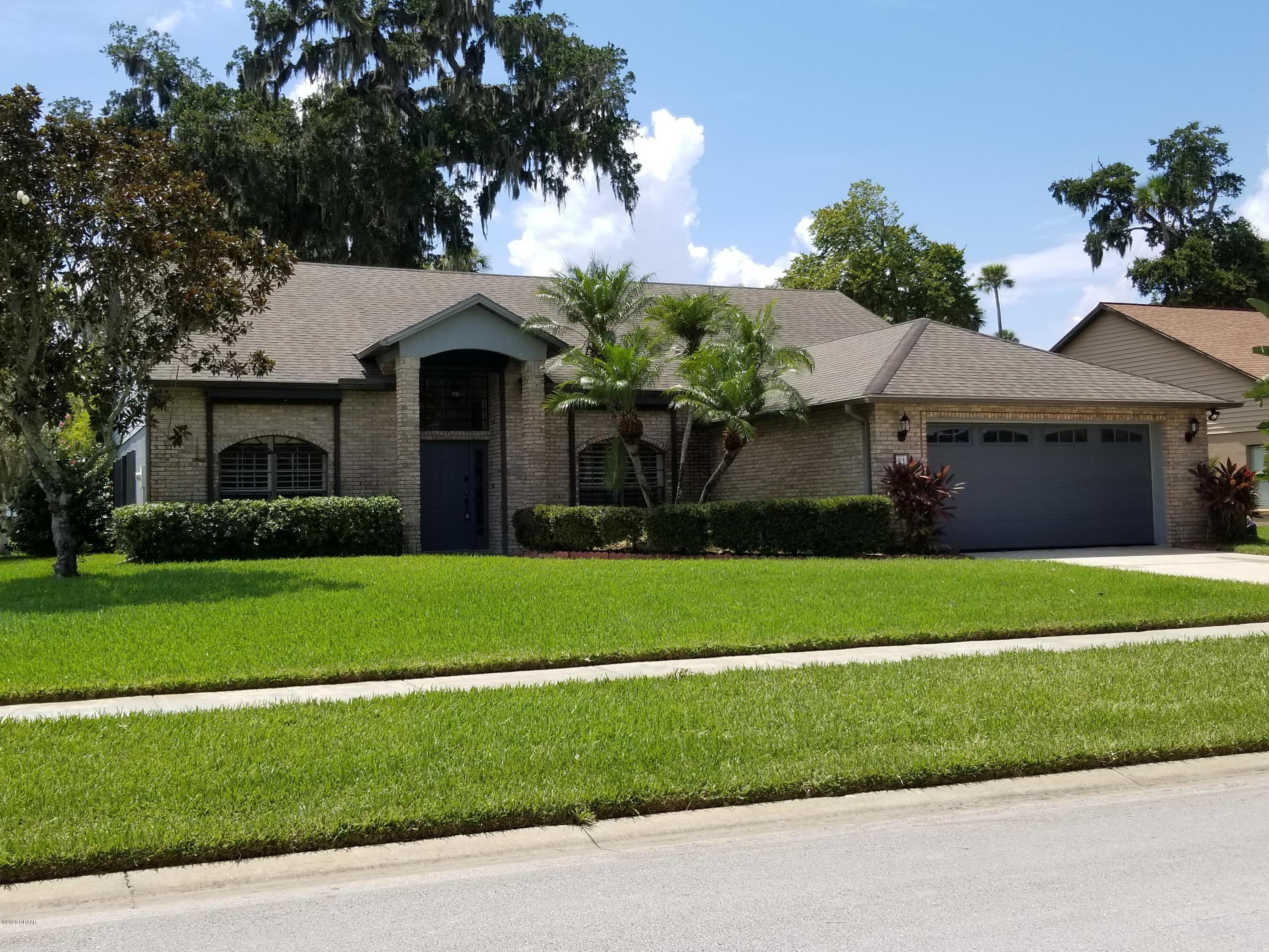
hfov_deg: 67.3
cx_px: 634
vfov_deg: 53.1
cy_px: 476
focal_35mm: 26
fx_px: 953
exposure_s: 1/2364
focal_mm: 4.25
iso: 50
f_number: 1.7
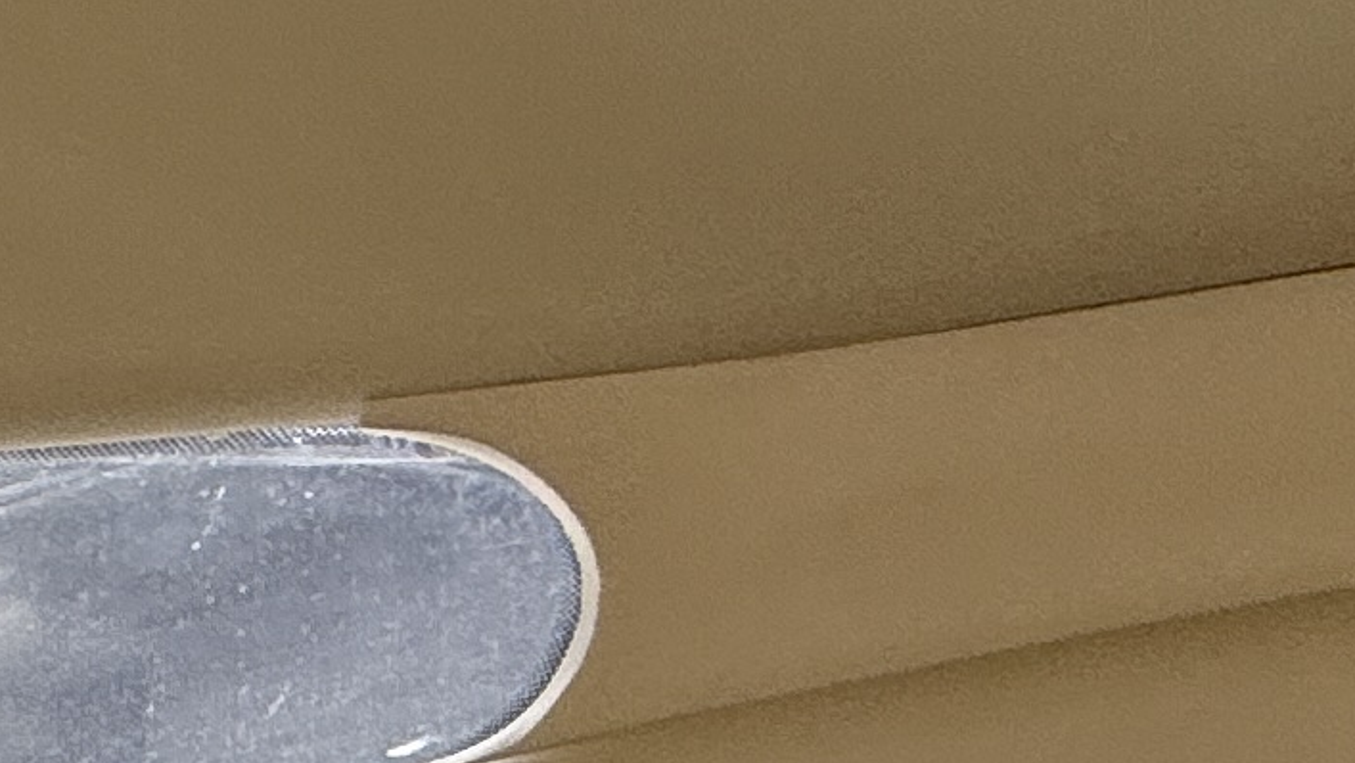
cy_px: 1746
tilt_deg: -6.8
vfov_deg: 11.7
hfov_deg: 16.3
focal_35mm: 87
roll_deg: +1.1
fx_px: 3126
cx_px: -1606
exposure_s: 1/155
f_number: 2.2
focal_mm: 2.22
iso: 50
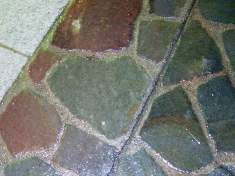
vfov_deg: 28.6
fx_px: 346
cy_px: 89
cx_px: 117
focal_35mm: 51
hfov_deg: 37.5
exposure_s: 1
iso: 1600
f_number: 4.6
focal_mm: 11.1
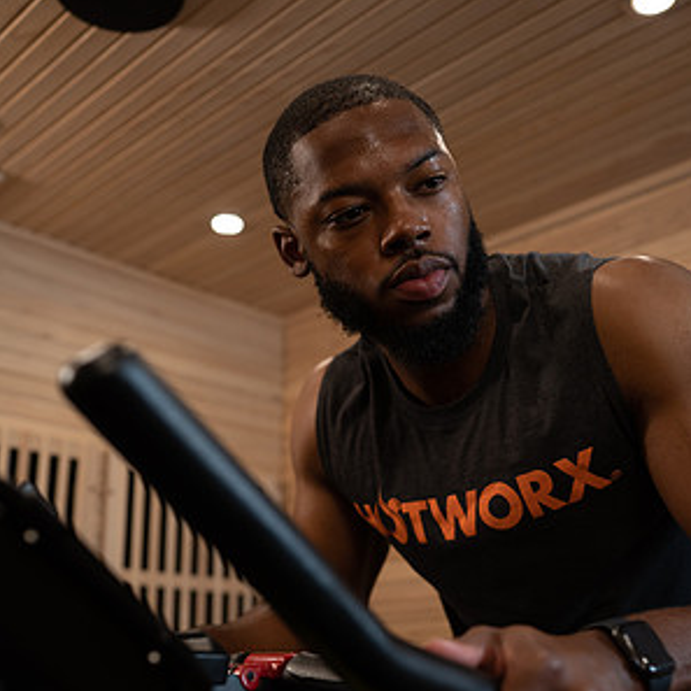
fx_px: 1016
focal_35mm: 45
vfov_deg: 37.4
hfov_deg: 37.6
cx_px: 347
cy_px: 421
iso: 400
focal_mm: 35
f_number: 2.8
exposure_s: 1/160
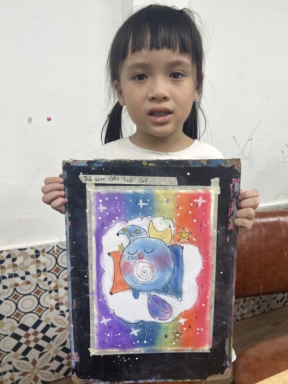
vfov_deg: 67.3
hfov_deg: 53.1
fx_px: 288
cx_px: 144
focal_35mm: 26
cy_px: 192
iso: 64
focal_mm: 5.7
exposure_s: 1/100
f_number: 1.5
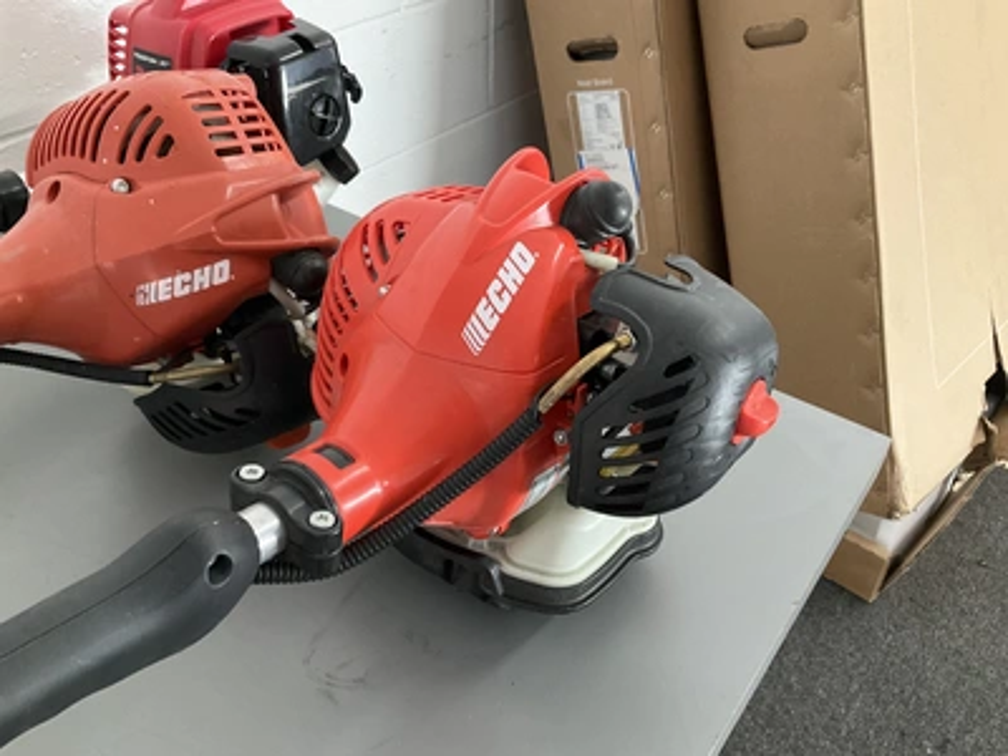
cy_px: 378
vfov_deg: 48.2
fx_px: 844
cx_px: 504
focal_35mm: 29
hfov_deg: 61.7
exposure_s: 1/60
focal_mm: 3
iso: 250
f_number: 1.8
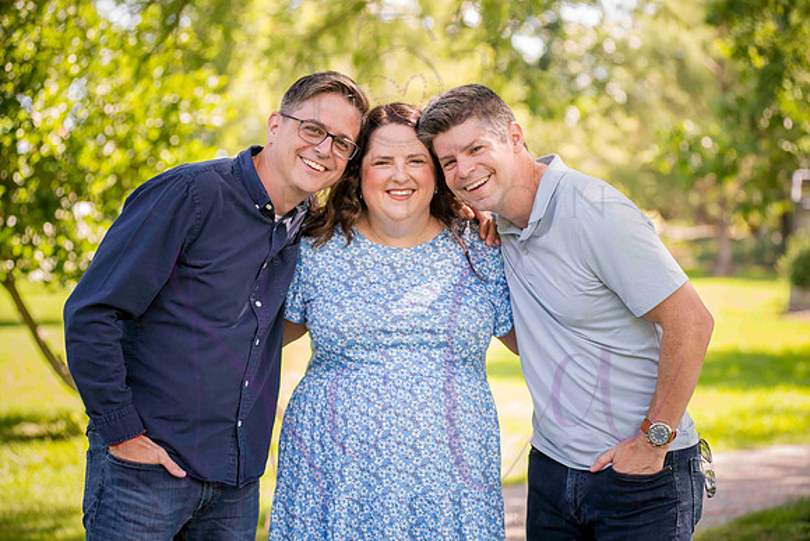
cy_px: 270
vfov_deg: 15.9
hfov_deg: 23.6
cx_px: 405
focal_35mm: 86
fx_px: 1935
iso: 400
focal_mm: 86
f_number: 3.5
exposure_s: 1/320
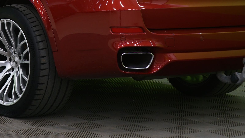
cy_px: -43
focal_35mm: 128
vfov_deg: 9.3
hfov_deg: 16.7
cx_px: 58
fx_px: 832
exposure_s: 1/8
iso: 400
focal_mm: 49
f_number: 5
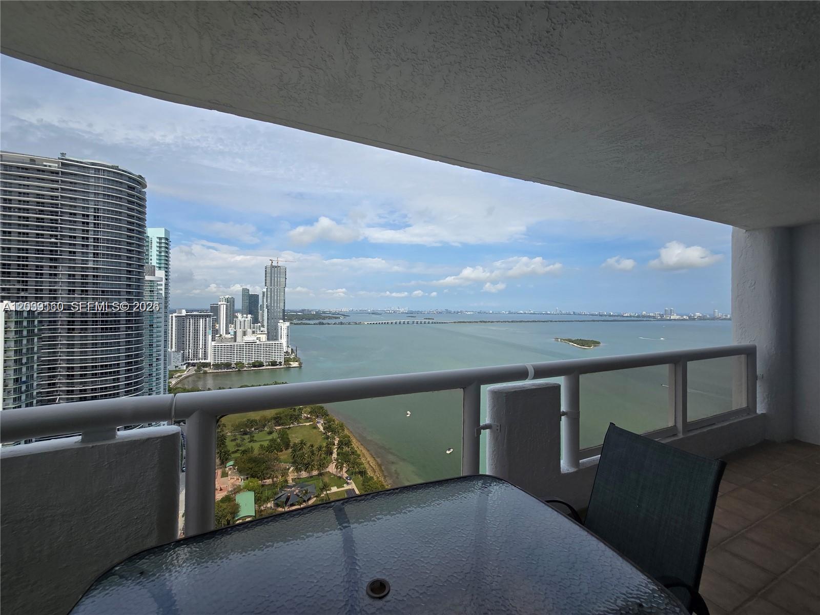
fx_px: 308
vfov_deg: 89.9
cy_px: 308
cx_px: 410
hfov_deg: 106.2
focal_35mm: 13
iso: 50
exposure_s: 1/2359
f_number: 2.2
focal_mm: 2.2
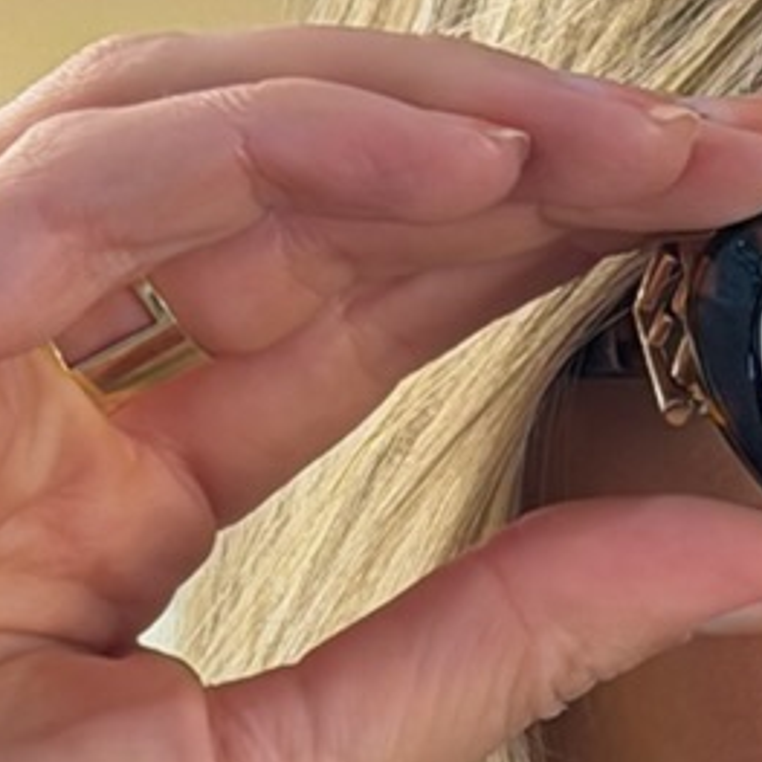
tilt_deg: -2.0
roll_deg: +0.4
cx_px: 1498
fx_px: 8219
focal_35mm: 330
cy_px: 1272
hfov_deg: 5.2
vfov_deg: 5.2
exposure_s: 1/120
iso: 64
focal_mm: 6.76
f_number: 1.78
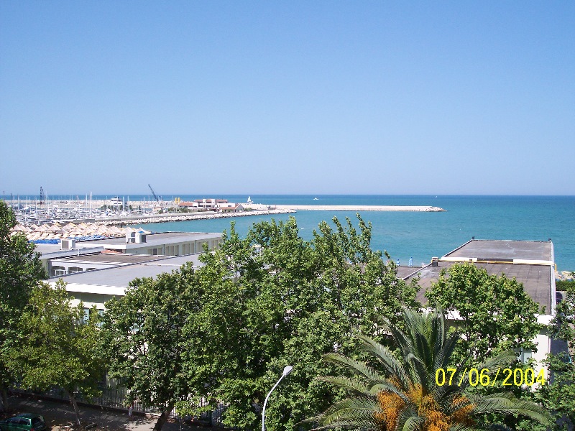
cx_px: 288
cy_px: 216
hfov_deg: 49.0
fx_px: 631
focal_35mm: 38
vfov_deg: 37.7
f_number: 4.8
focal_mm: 8
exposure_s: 1/700
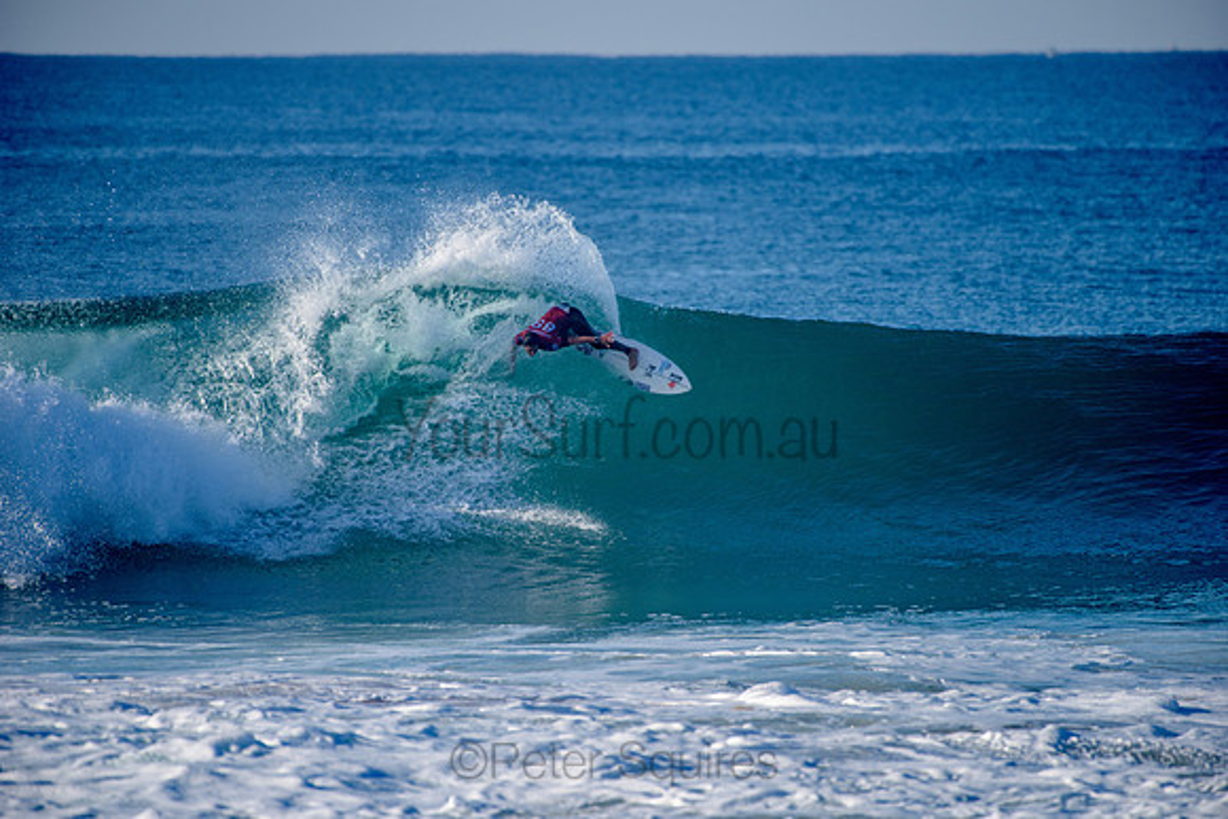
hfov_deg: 4.1
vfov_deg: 2.8
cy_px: 410
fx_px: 17059
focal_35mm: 500
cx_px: 614
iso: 180
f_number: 5.6
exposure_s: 1/1600
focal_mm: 500
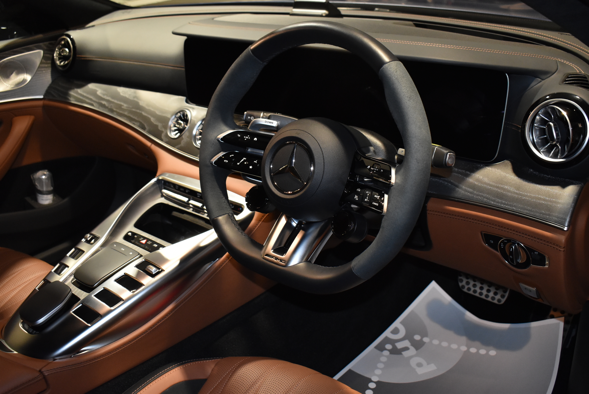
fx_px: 589
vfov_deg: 36.9
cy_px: 197
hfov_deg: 53.1
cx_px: 294
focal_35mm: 36
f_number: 5
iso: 1800
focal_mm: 24
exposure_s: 1/60
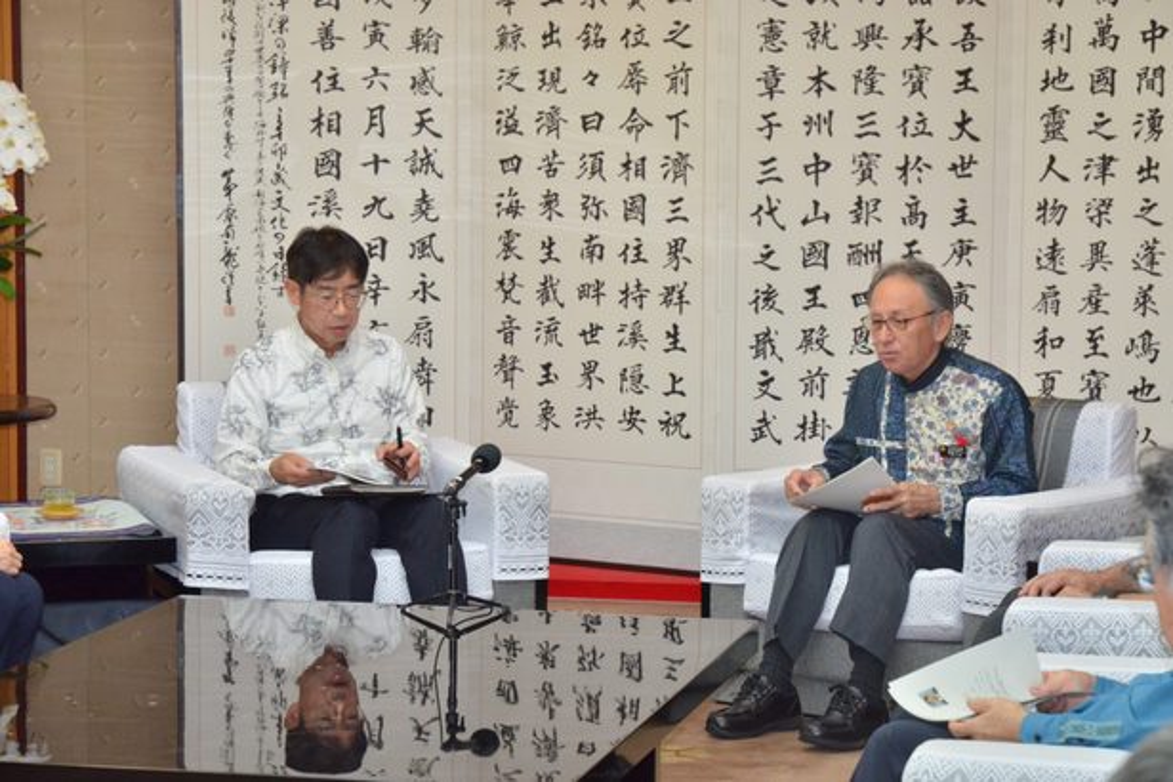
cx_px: 586
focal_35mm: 105
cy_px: 391
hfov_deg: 19.5
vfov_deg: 13.0
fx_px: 3421
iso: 2000
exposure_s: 1/160
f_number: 6.3
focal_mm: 70
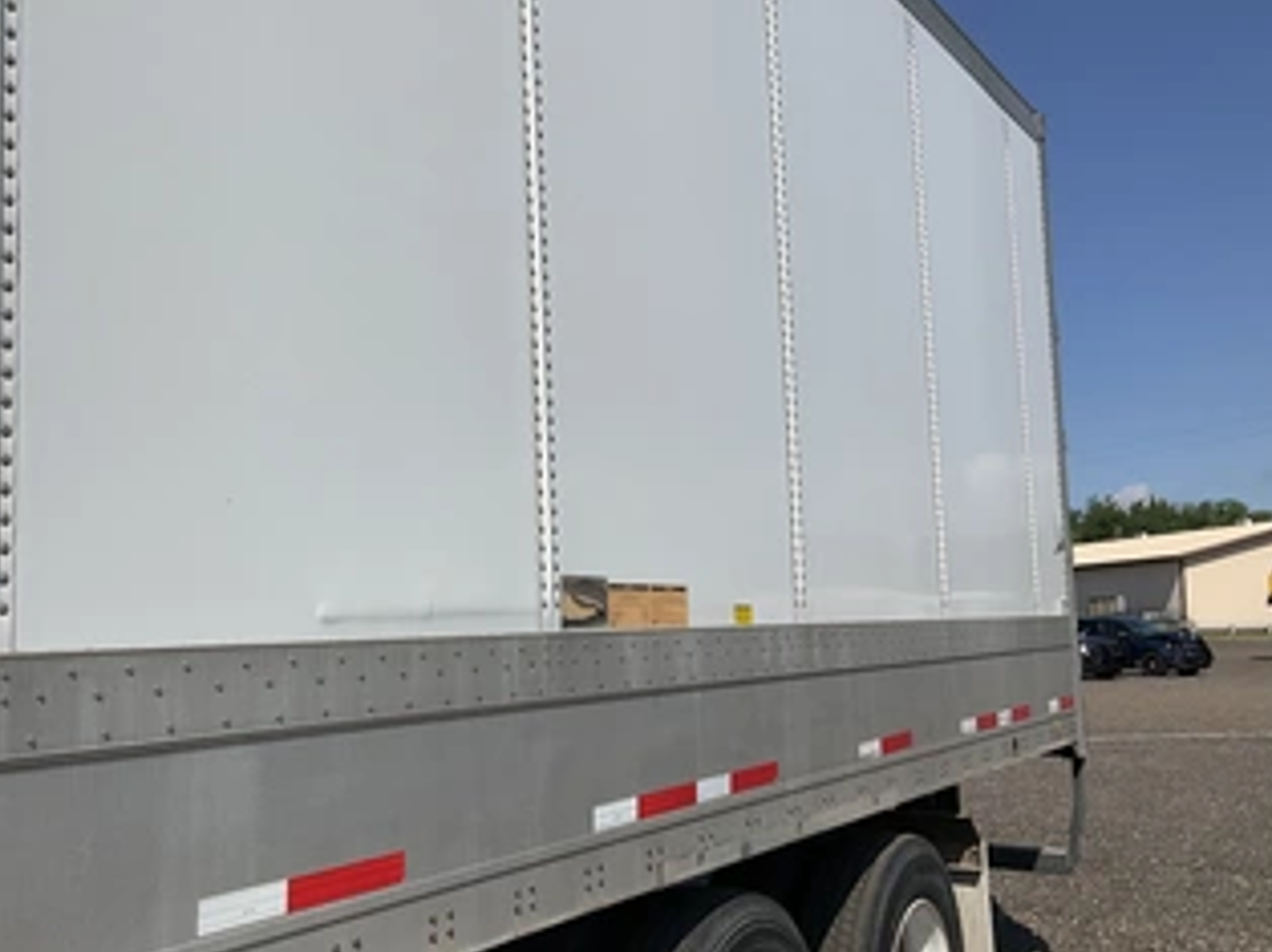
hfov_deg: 49.9
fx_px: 1359
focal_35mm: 37
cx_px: 519
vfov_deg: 38.6
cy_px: 494
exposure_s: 1/3534
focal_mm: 3
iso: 25
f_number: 1.8
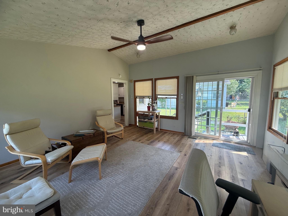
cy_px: 108
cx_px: 144
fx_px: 116
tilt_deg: -6.3
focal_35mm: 14
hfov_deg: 102.1
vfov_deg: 85.7
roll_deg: +0.3
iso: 80
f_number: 2.2
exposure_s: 1/120
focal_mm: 2.22
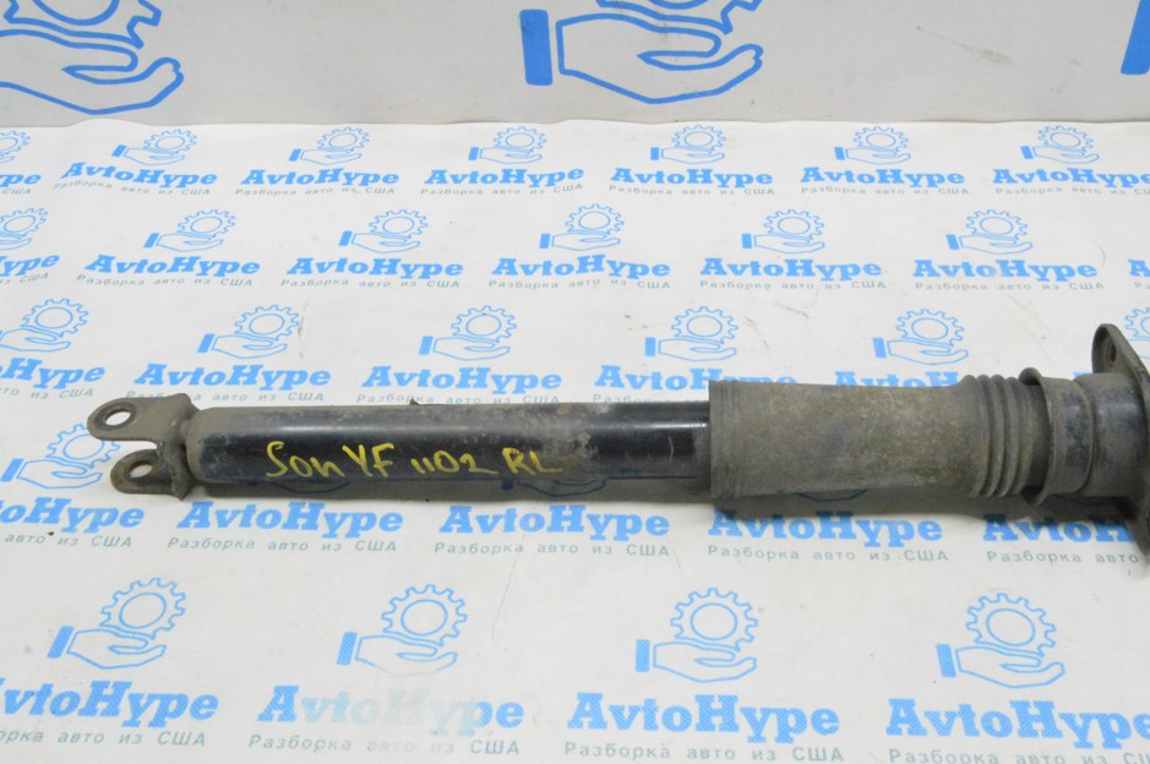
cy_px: 391
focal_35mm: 36
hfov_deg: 53.2
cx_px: 599
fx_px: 1149
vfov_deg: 36.8
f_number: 20
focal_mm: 22
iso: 6400
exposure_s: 1/15
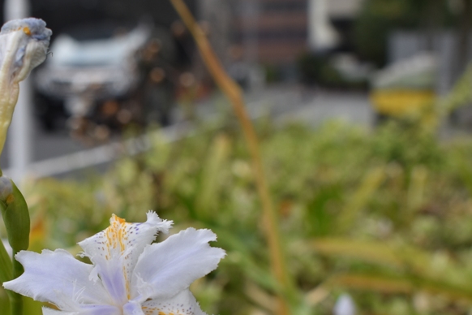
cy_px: 266
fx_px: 1073
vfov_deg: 16.5
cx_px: 101
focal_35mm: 82
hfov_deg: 24.4
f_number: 8
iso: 220
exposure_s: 1/250
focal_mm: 31
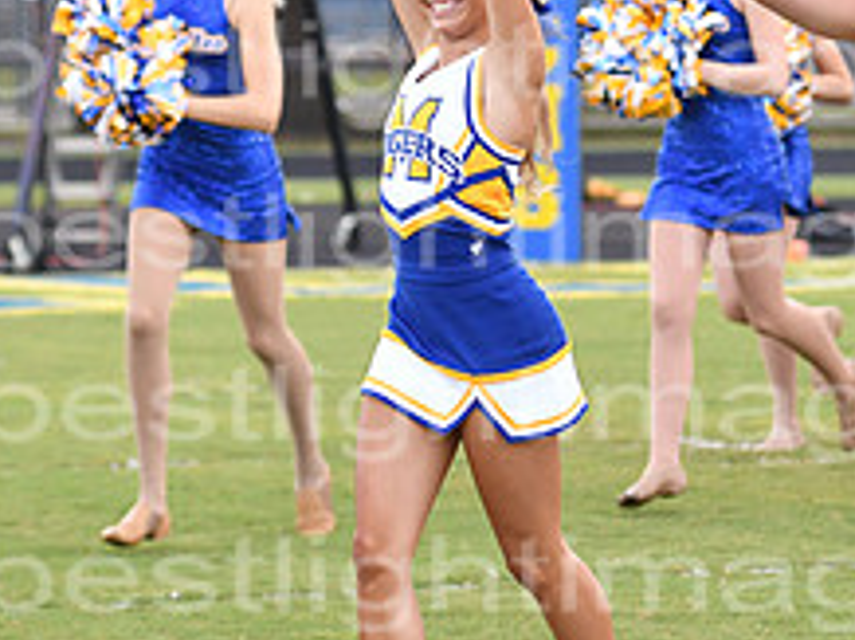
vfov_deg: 4.3
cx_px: 490
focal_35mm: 346
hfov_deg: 5.7
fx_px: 8537
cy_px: 155
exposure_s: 1/500
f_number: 3.2
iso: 800
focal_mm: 90
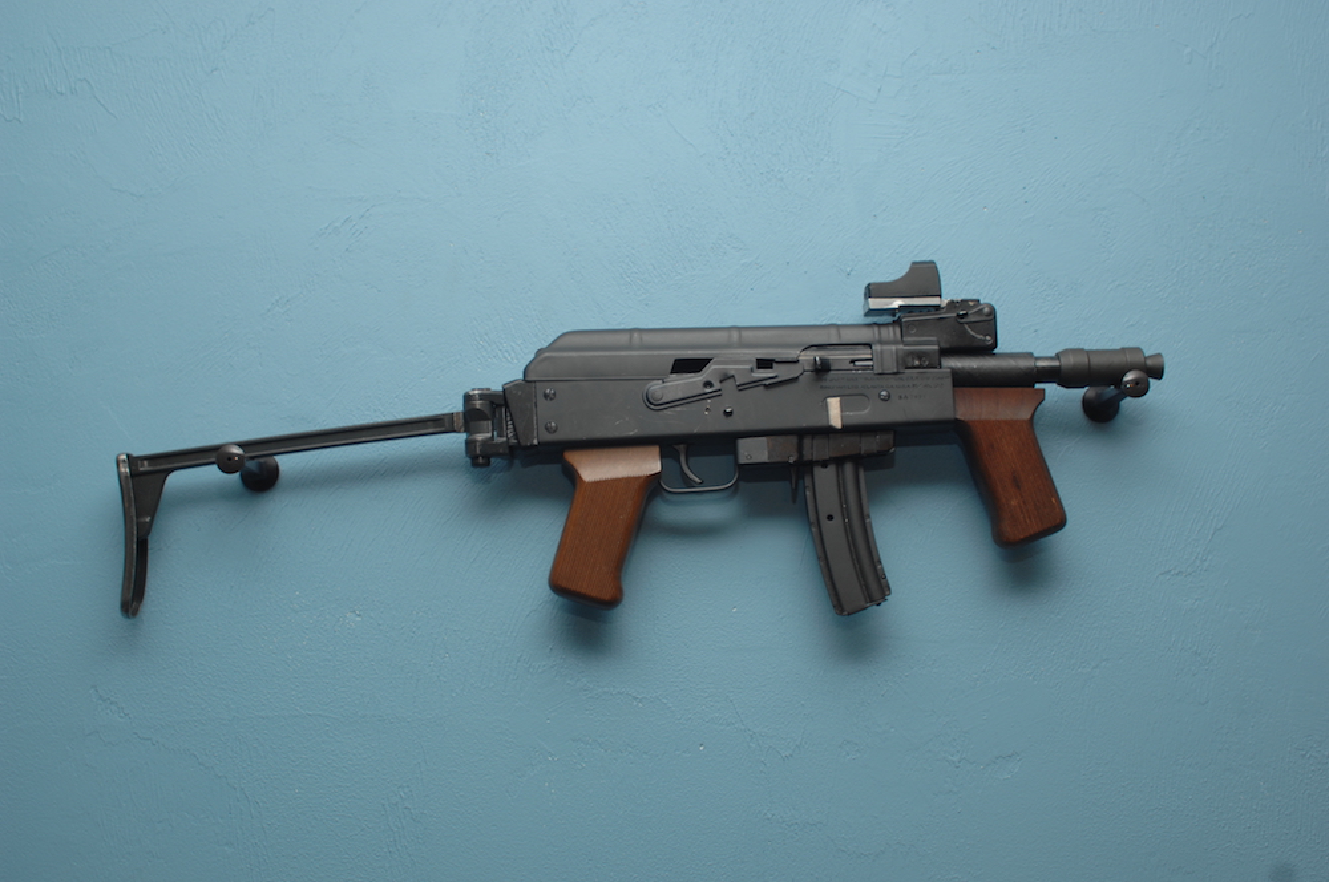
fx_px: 1548
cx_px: 664
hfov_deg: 46.5
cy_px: 441
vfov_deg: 31.8
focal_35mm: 42
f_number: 4
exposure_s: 1/60
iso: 100
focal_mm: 28
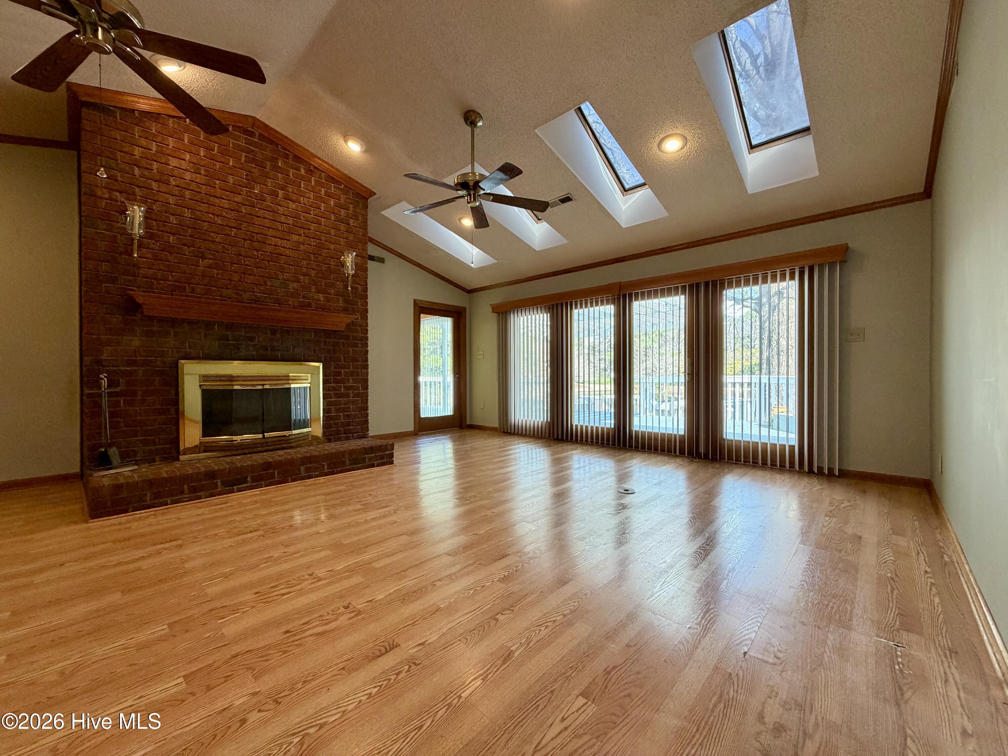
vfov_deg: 85.7
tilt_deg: +0.9
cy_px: 378
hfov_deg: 102.1
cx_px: 504
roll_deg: +0.9
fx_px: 408
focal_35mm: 14
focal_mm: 2.22
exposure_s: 1/120
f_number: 2.2
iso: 200
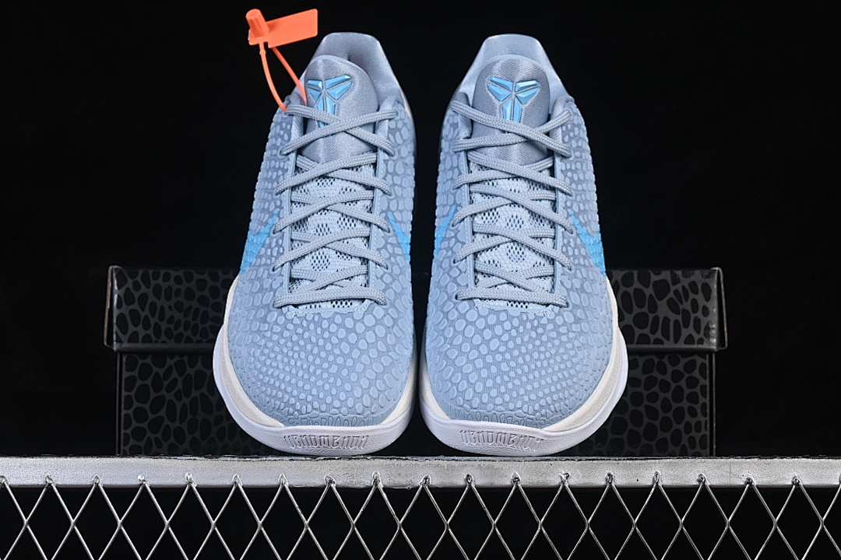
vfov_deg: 18.2
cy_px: 280
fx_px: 1752
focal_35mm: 75
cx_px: 420
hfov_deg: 27.0
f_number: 8
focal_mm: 50
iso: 160
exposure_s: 1/80
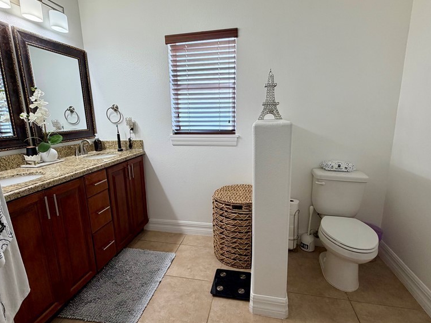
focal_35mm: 19
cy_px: 164
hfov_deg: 84.6
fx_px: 237
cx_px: 207
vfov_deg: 68.7
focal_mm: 2.22
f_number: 2.2
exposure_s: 1/120
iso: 100
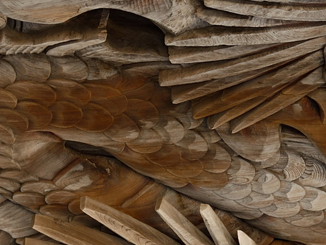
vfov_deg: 8.8
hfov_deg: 11.8
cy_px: 217
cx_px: 187
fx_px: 1581
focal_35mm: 168
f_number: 4.5
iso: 100
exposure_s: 1/50
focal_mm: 26
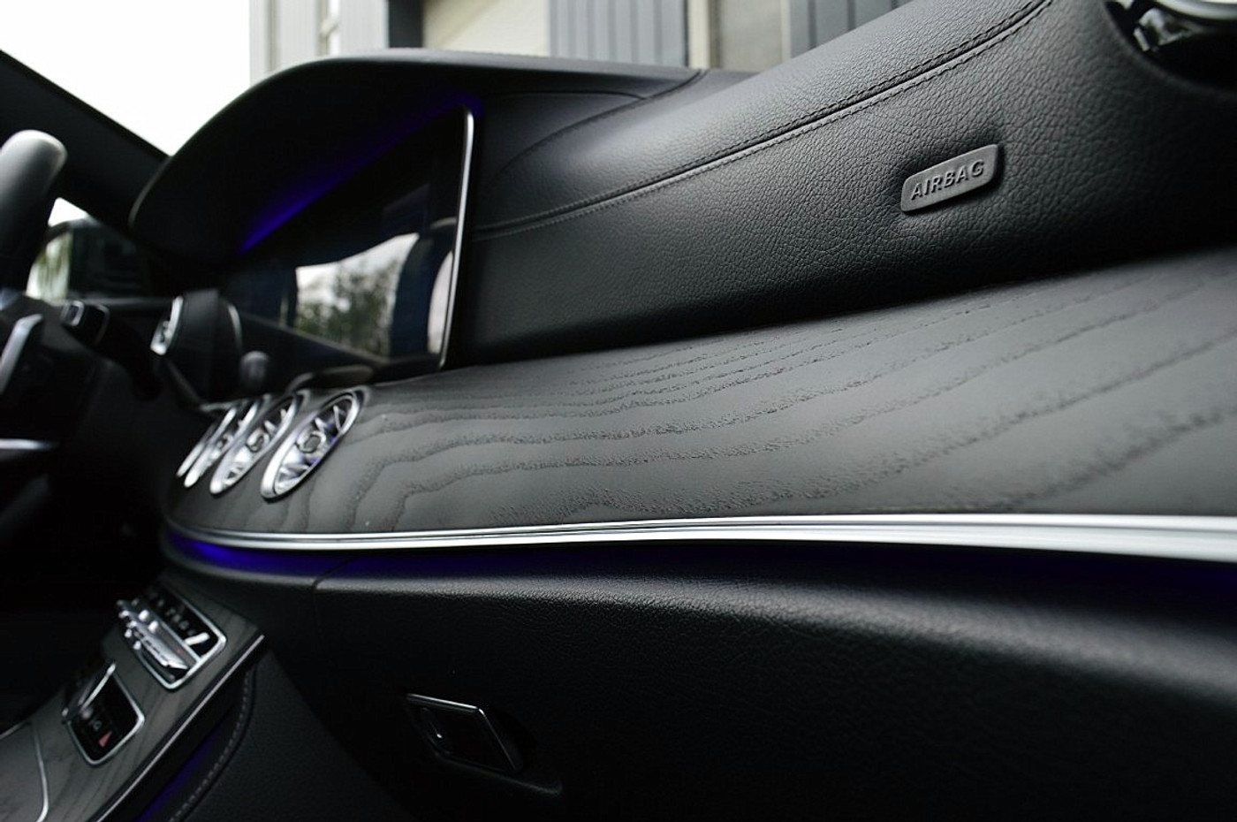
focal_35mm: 34
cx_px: 618
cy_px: 411
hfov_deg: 55.2
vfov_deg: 38.3
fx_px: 1184
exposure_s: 1/100
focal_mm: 23
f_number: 9
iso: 400
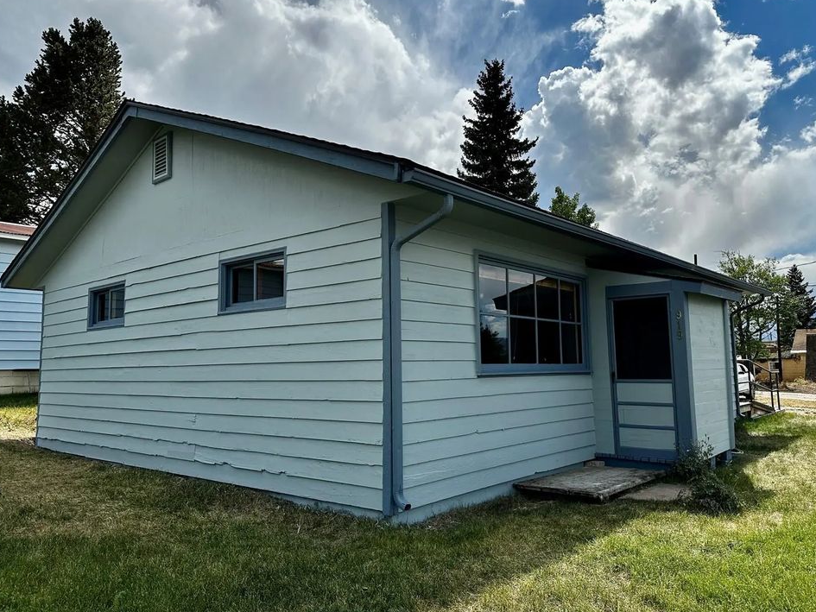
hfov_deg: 67.2
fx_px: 613
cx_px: 430
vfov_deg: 53.1
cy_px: 308
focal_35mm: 26
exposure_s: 1/6623
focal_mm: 6.86
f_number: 1.78
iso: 80
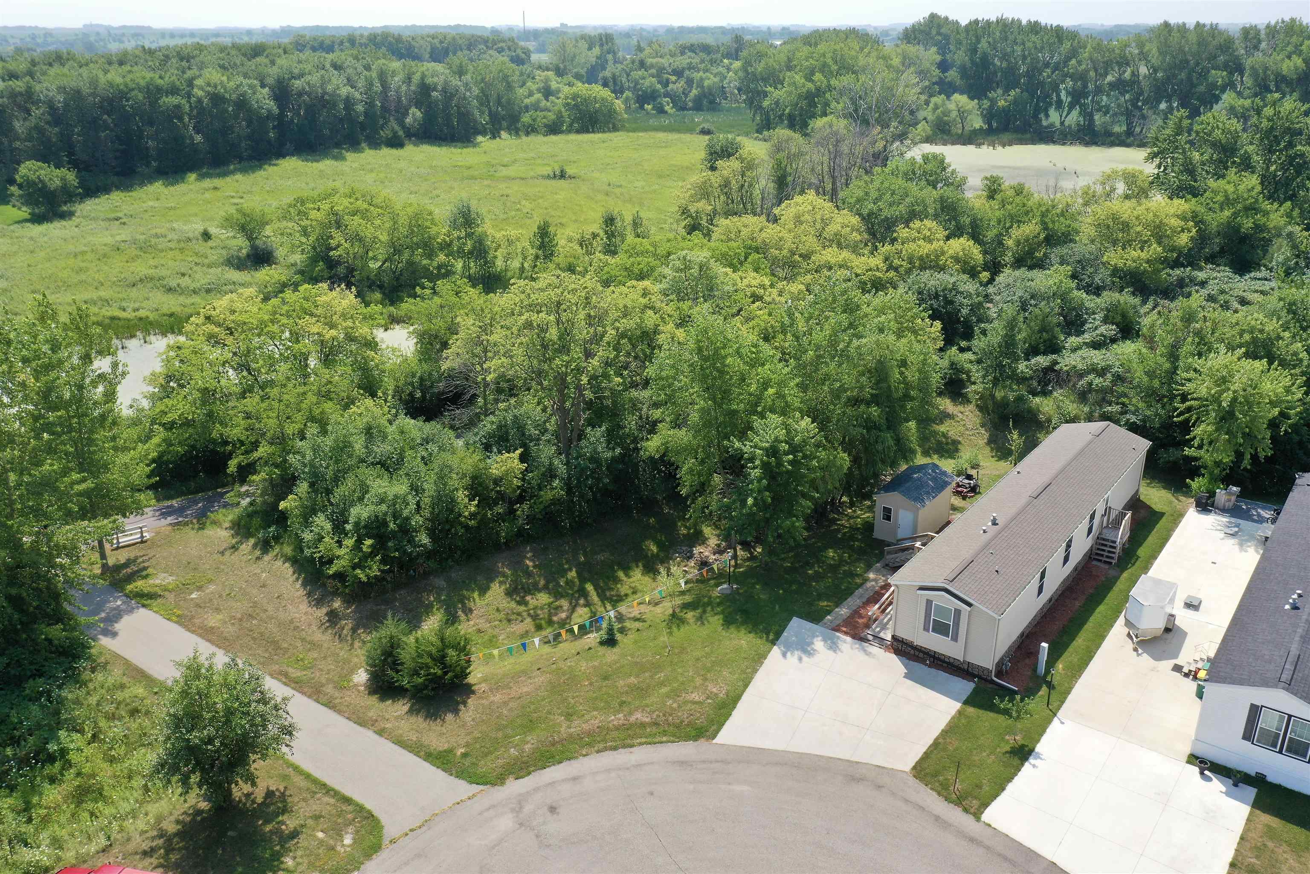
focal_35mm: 28
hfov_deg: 65.5
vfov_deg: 46.4
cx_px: 655
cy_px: 437
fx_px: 1019
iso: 100
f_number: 5.6
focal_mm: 10.26
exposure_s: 1/320
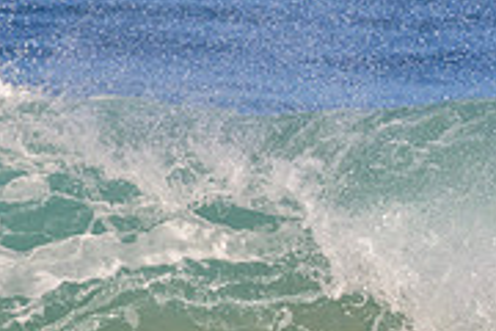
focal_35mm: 2191
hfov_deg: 0.9
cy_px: 365
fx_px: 30185
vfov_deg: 0.6
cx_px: 744
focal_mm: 680
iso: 900
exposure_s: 1/2000
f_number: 11
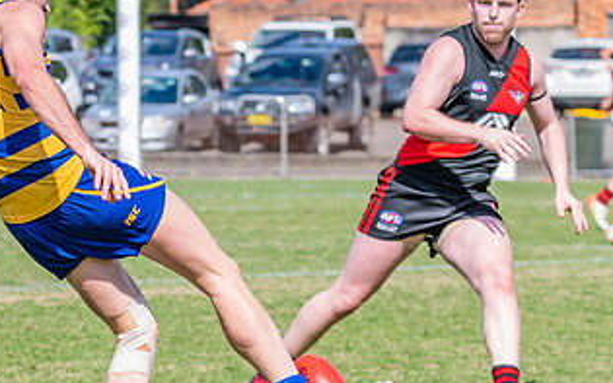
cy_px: 212
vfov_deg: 2.4
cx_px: 46
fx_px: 9107
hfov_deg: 3.9
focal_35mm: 545
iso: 800
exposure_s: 1/1600
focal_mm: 170
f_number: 8
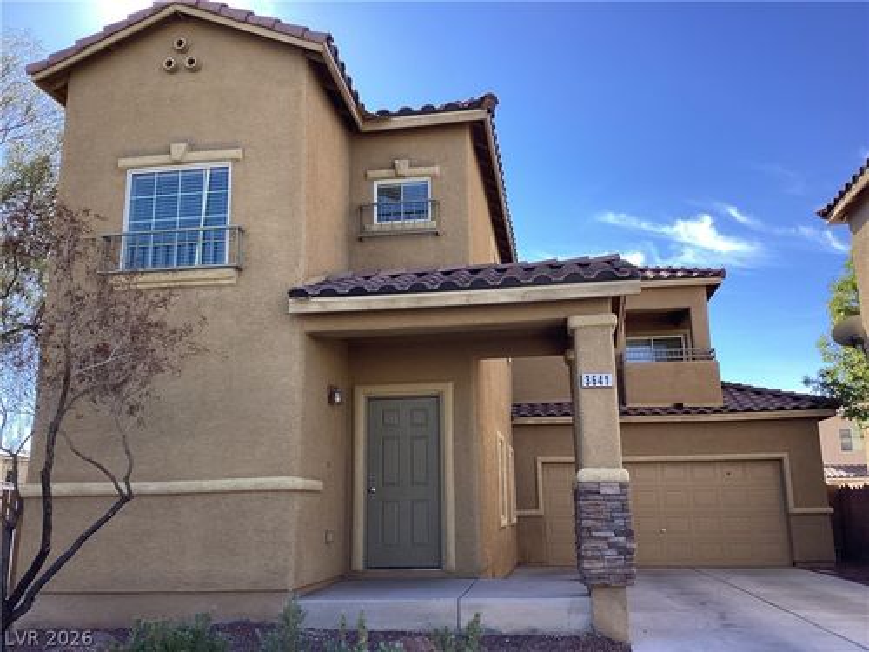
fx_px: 778
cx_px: 434
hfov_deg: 58.4
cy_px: 326
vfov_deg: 45.4
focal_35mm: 31
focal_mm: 3.3
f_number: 2.4
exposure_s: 1/646
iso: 25
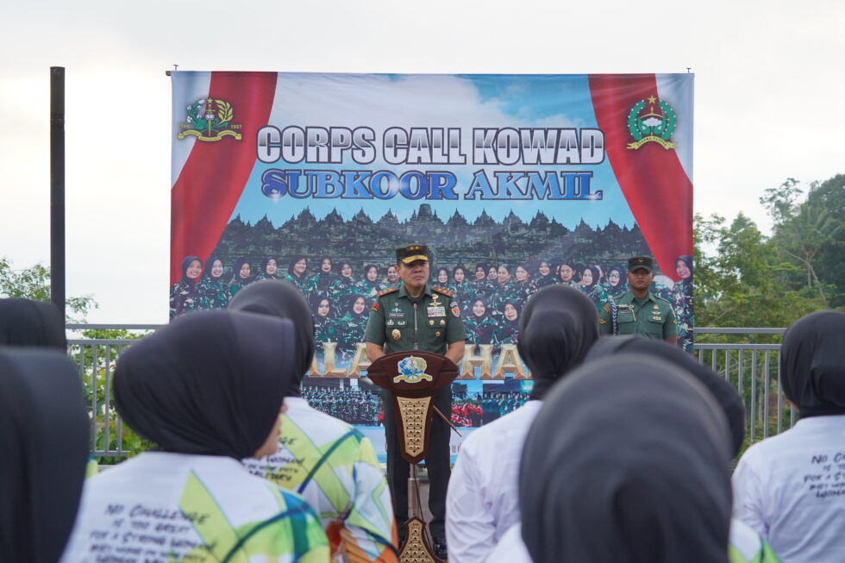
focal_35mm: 48
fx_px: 1126
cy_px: 282
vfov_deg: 28.1
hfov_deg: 41.1
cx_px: 422
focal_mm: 48
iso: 400
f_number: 4.5
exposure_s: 1/200
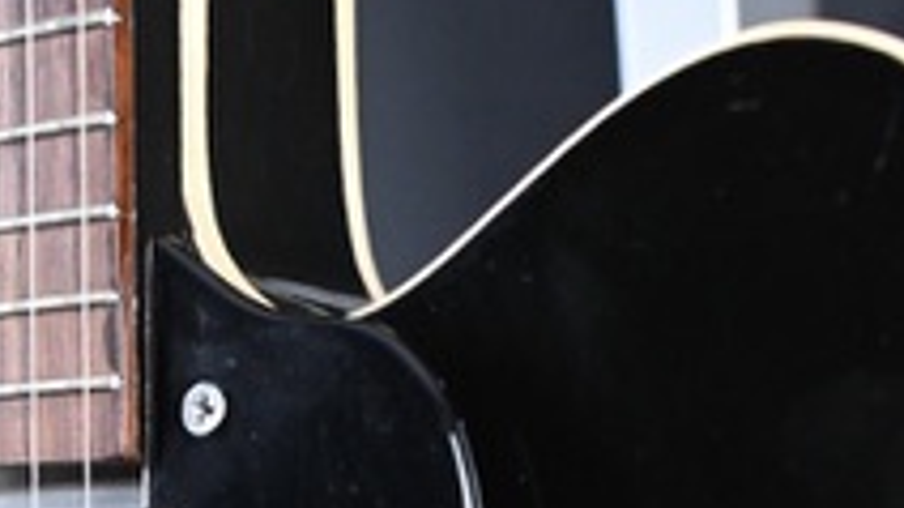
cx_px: 414
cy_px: 956
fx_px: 1533
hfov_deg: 32.8
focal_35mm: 64
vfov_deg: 15.6
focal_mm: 16
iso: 3200
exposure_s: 1/100
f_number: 2.8
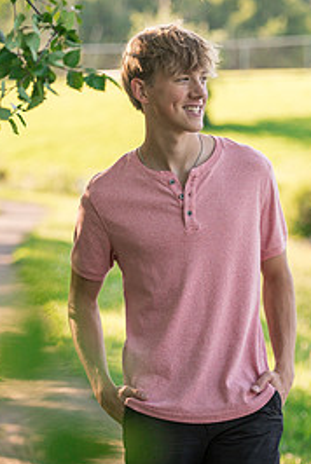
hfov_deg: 9.1
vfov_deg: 13.5
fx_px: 1964
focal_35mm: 152
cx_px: 180
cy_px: 195
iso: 800
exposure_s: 1/2000
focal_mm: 90
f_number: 2.8
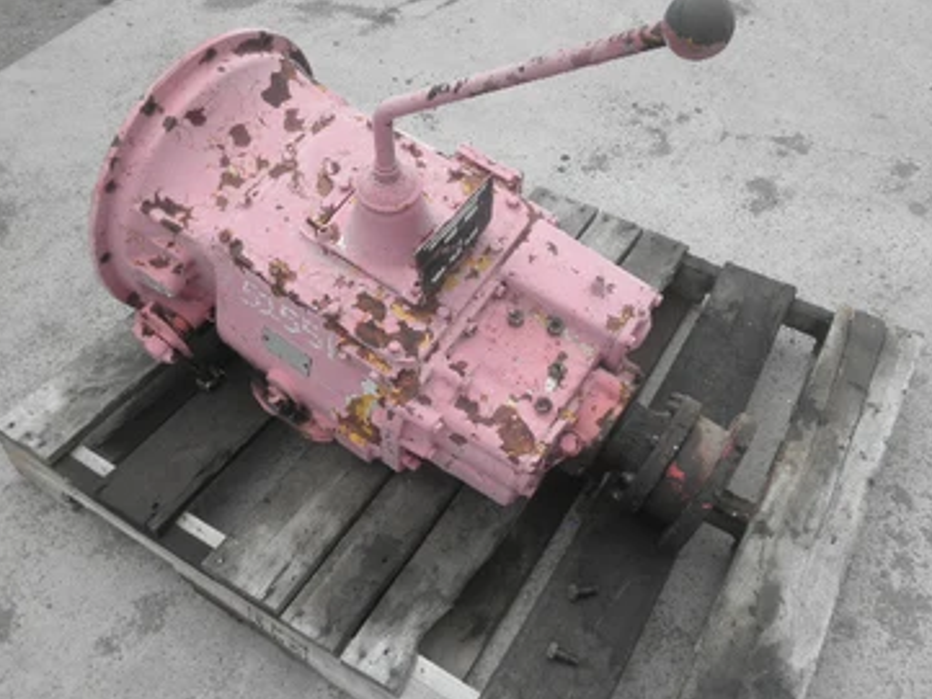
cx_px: 434
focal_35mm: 31
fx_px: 835
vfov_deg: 45.4
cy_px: 322
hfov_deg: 58.3
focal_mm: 5
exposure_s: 1/60
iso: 64
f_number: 8.5
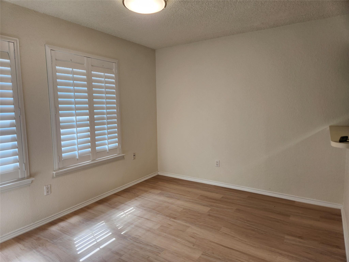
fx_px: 232
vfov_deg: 58.9
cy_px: 131
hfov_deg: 73.9
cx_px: 174
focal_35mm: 23
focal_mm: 5.4
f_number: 1.8
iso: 80
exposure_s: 1/120
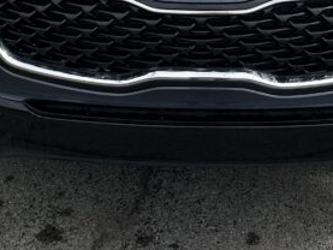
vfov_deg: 14.6
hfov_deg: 20.4
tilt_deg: -12.9
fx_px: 924
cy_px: -99
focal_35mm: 96
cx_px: 177
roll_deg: -1.0
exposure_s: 1/2994
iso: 50
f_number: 1.5
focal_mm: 5.7
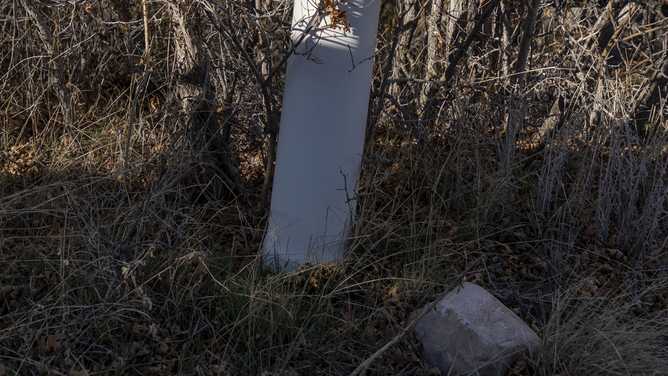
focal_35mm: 48
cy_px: -66
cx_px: 332
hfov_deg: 42.9
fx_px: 850
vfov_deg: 23.0
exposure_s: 1/800
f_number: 4.5
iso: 100
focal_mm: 30
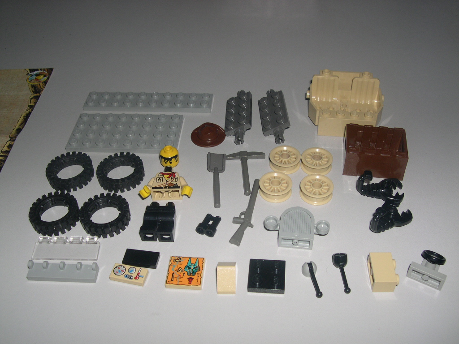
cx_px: 230
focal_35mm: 38
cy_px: 172
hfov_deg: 49.0
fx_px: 504
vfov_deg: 37.7
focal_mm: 8
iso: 100
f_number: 7.6
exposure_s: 1/60
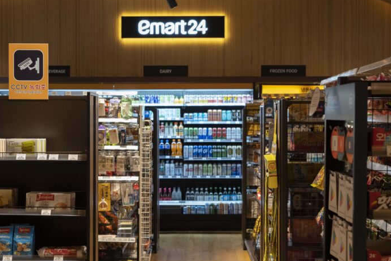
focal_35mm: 61
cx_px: 190
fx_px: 663
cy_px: 131
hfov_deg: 32.9
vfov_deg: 22.3
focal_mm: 41
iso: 3200
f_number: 5
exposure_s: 1/160
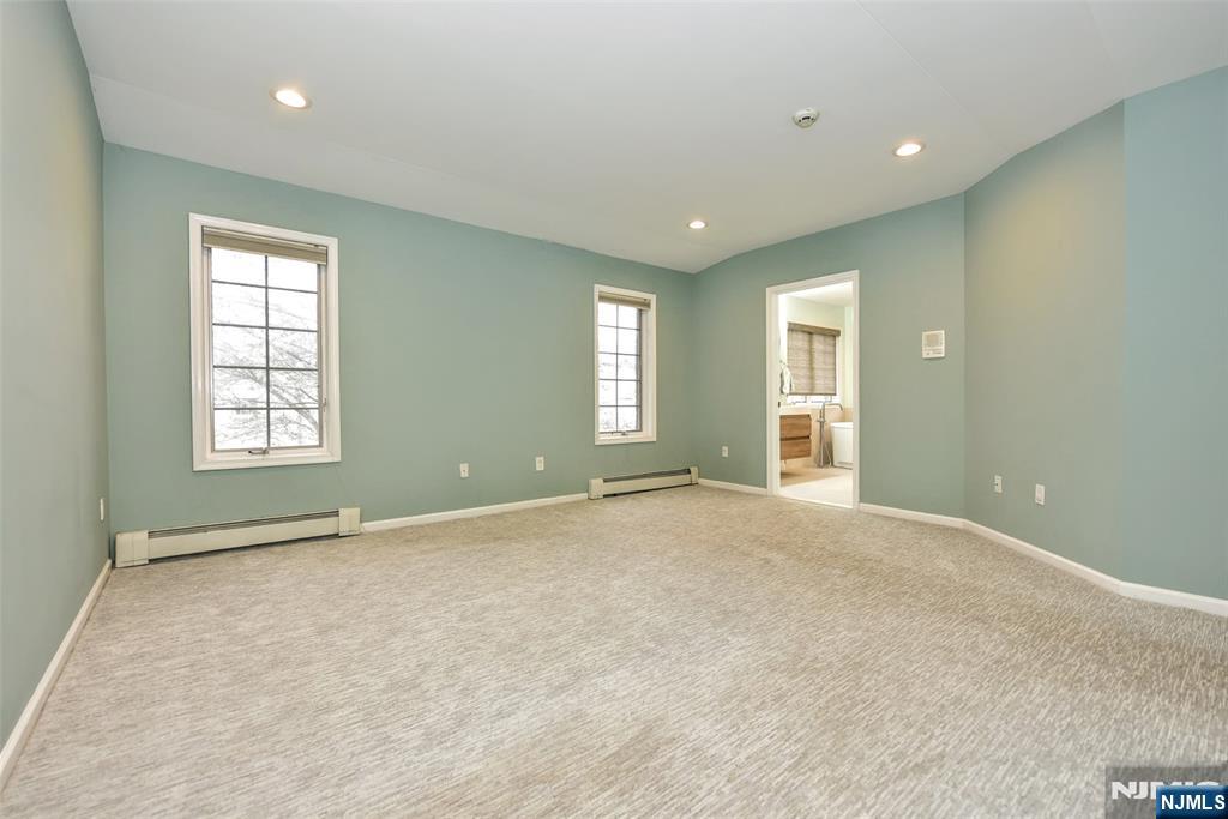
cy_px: 410
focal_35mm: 15
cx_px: 614
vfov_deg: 77.3
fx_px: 512
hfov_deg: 100.4
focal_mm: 15
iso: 800
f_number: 4.5
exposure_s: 1/80
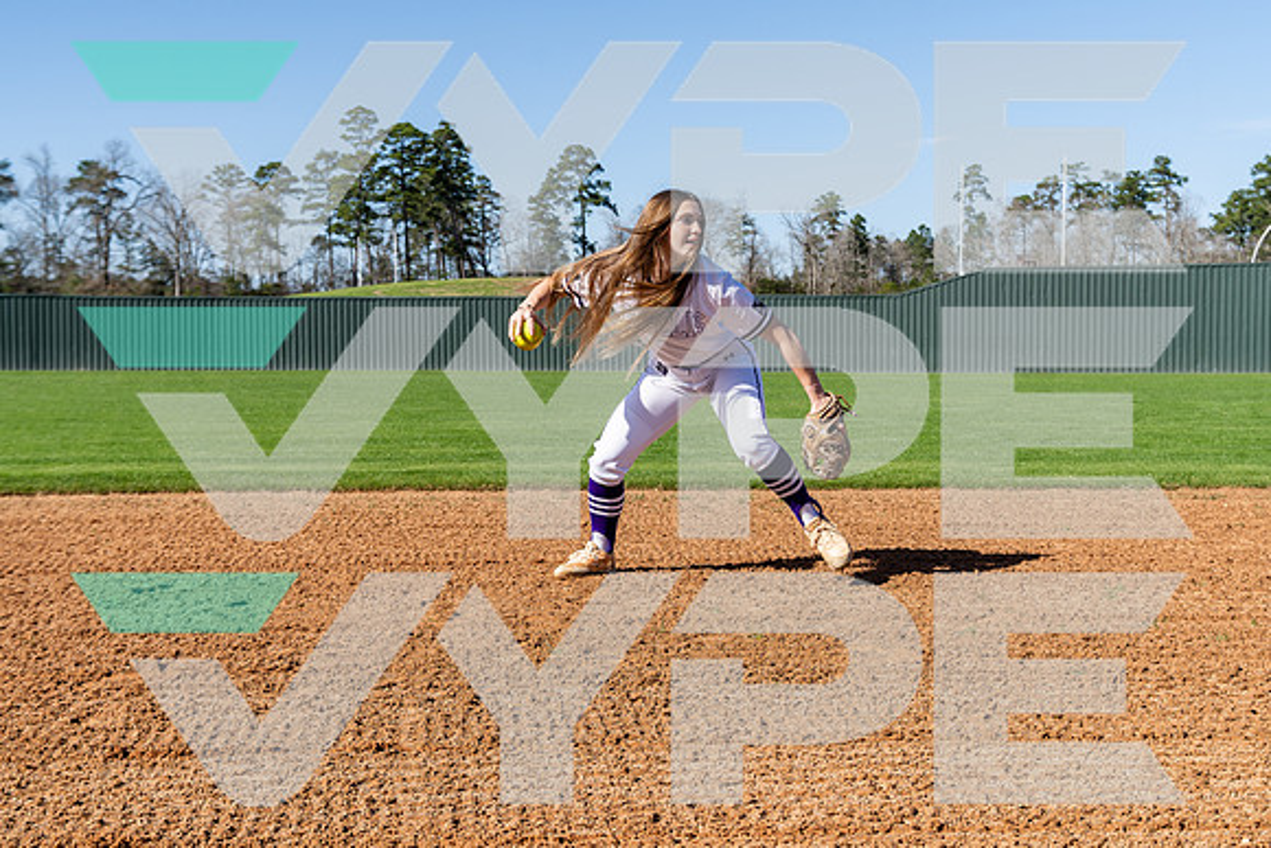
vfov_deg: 29.9
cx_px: 636
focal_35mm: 45
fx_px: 1589
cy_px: 424
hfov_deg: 43.6
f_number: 5.6
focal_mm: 45
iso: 100
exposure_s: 1/800
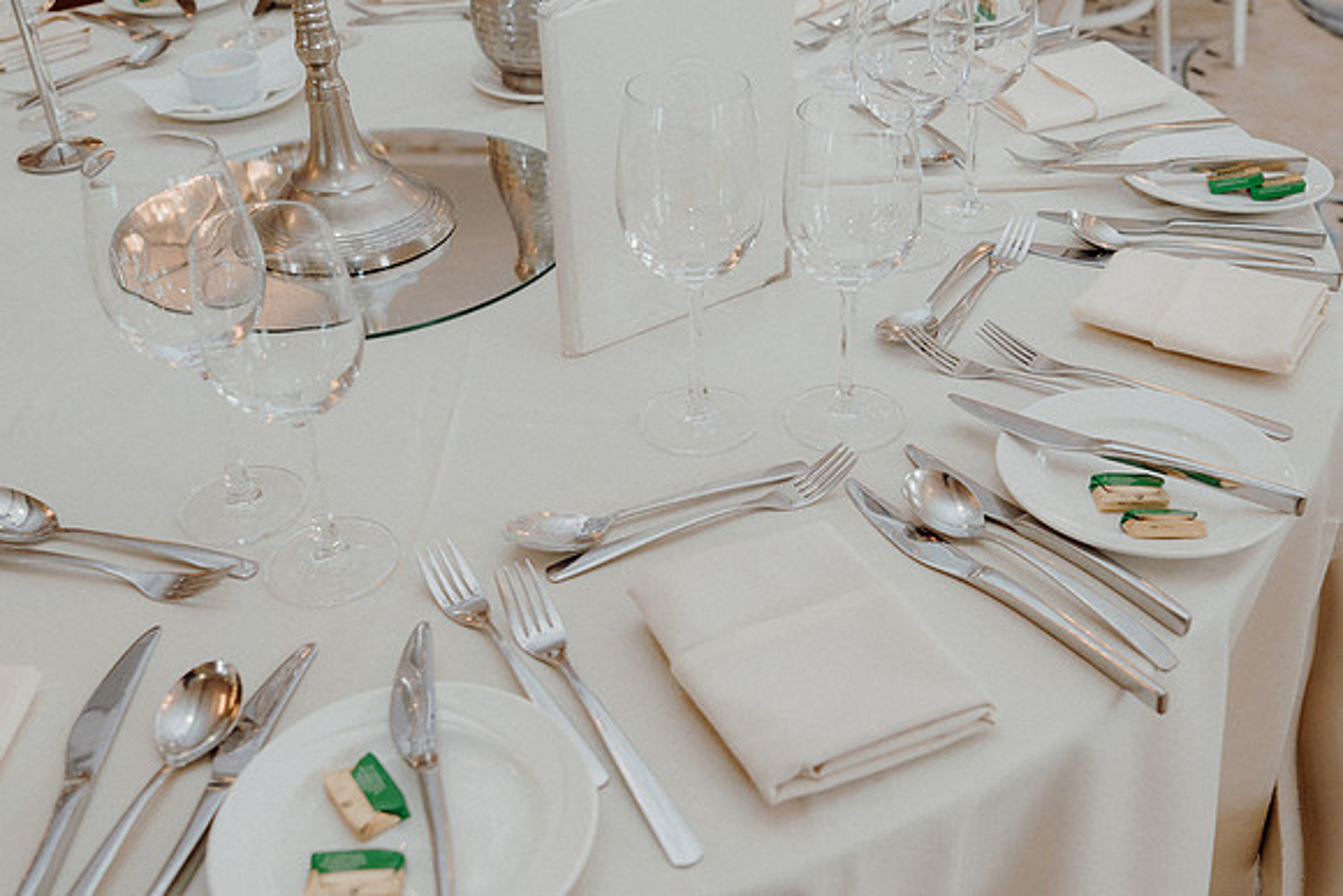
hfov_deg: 53.1
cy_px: 448
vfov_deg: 36.9
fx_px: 1343
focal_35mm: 36
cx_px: 672
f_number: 3.5
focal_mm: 24
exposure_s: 1/160
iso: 500
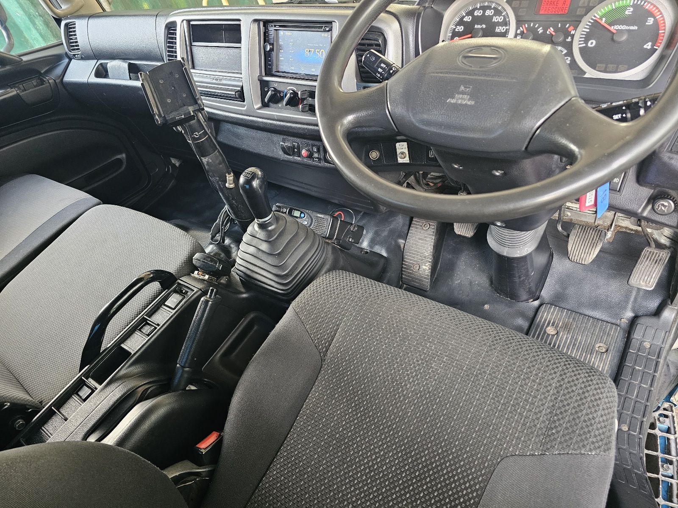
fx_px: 450
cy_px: 254
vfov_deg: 58.9
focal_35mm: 23
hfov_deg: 73.9
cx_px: 339
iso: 640
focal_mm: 6.3
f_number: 1.7
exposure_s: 1/50
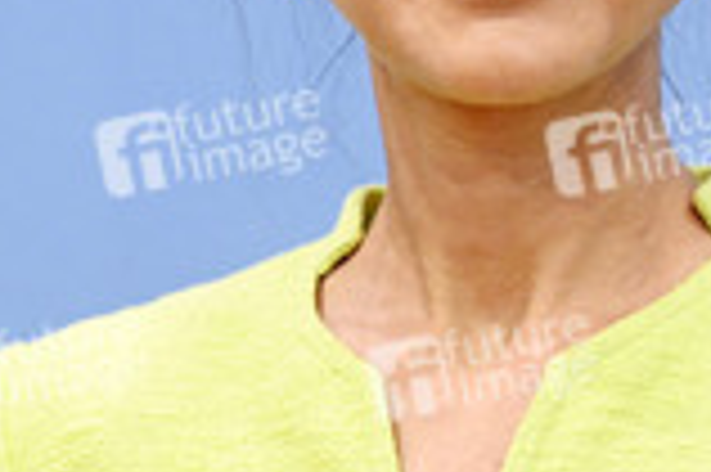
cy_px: 31
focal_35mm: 314
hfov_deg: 6.6
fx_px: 6195
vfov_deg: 4.4
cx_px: 542
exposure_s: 1/400
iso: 5000
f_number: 5.6
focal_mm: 110
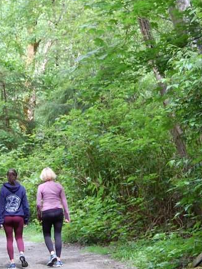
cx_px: 28
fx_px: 871
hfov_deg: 13.1
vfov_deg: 17.6
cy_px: 146
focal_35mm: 112
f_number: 5.6
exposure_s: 1/125
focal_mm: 34
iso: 400
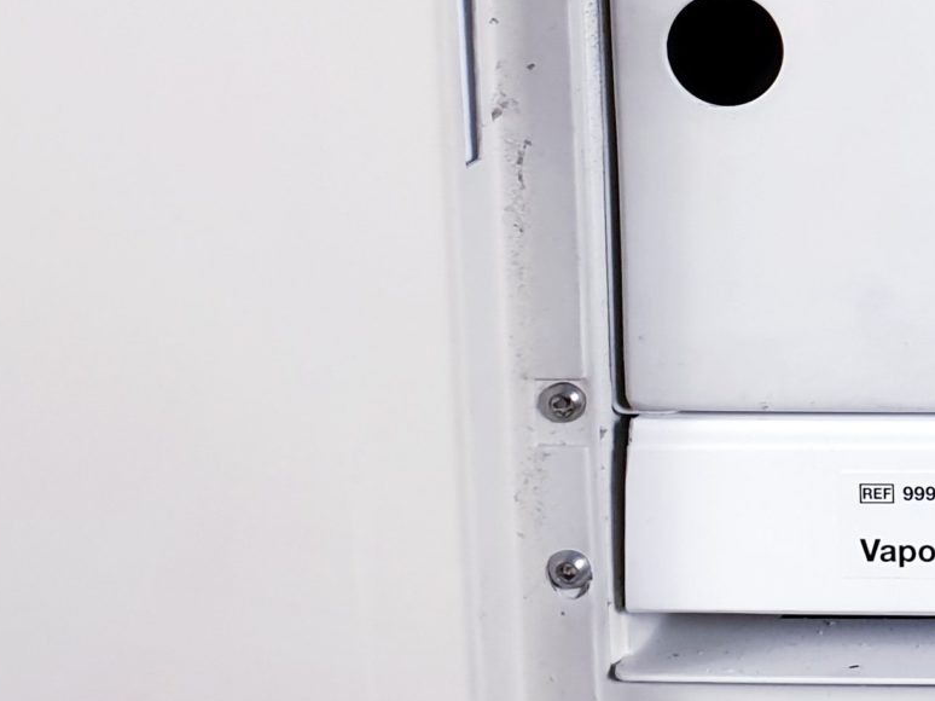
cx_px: 1354
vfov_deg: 16.8
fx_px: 2322
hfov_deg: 20.0
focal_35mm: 86
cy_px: -2
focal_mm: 4.3
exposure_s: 1/50
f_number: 2.4
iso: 100
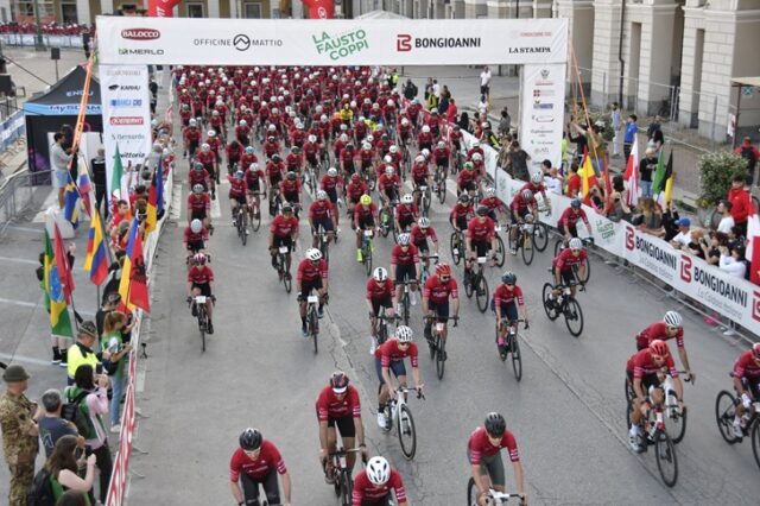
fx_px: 1108
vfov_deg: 25.7
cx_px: 380
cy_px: 253
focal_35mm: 52
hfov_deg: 37.9
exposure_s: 1/500
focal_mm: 35
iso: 560
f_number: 4.2
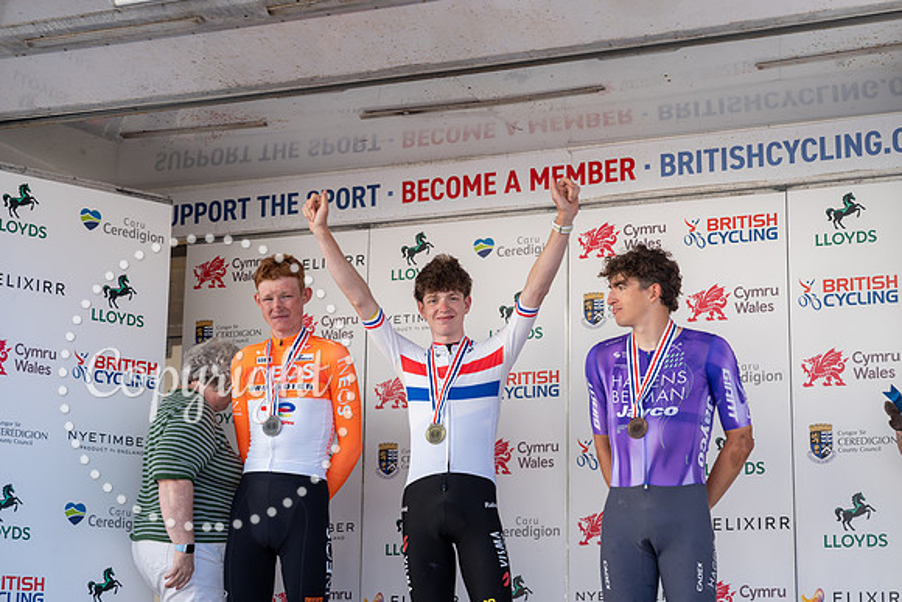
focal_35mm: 70
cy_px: 301
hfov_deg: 28.8
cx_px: 451
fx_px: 1754
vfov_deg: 19.5
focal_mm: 70
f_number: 3.5
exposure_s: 1/320
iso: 125
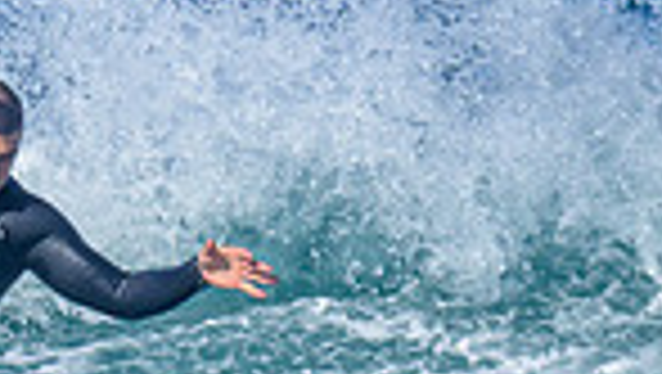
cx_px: -559
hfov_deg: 0.5
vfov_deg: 0.3
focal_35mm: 4526
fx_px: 79520
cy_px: 362
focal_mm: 800
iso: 280
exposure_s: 1/2000
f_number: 6.3
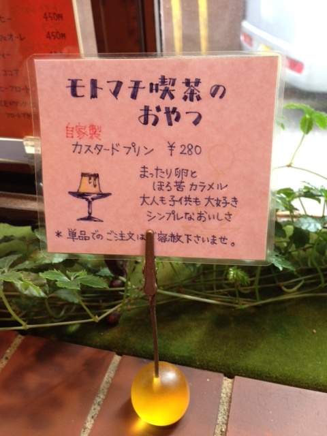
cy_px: 218
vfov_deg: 55.4
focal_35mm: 33
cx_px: 164
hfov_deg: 42.9
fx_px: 416
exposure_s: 1/20
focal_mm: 4.13
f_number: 2.4
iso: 64
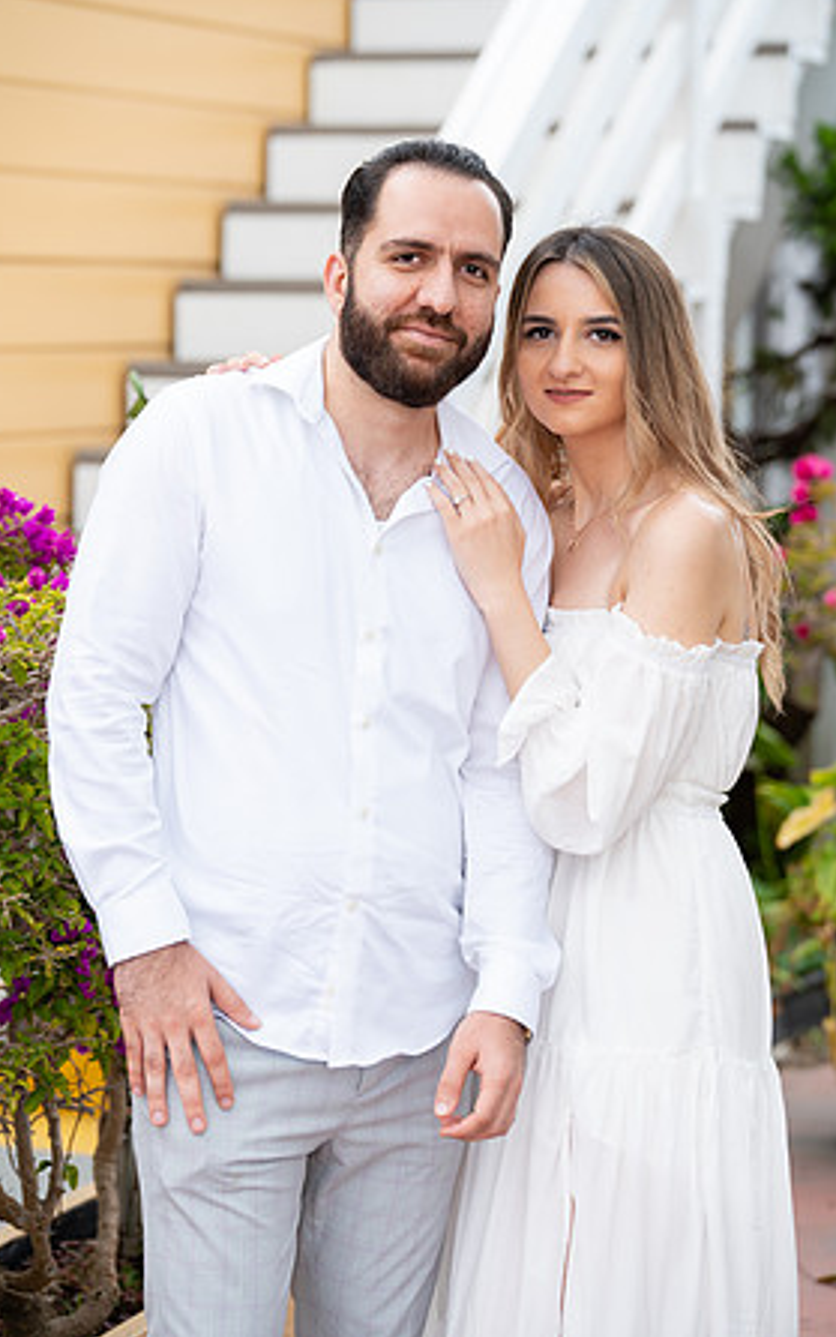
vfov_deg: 19.5
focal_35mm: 107
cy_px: 666
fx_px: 3898
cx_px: 405
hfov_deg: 12.2
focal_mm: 104
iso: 160
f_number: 3.5
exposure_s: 1/200
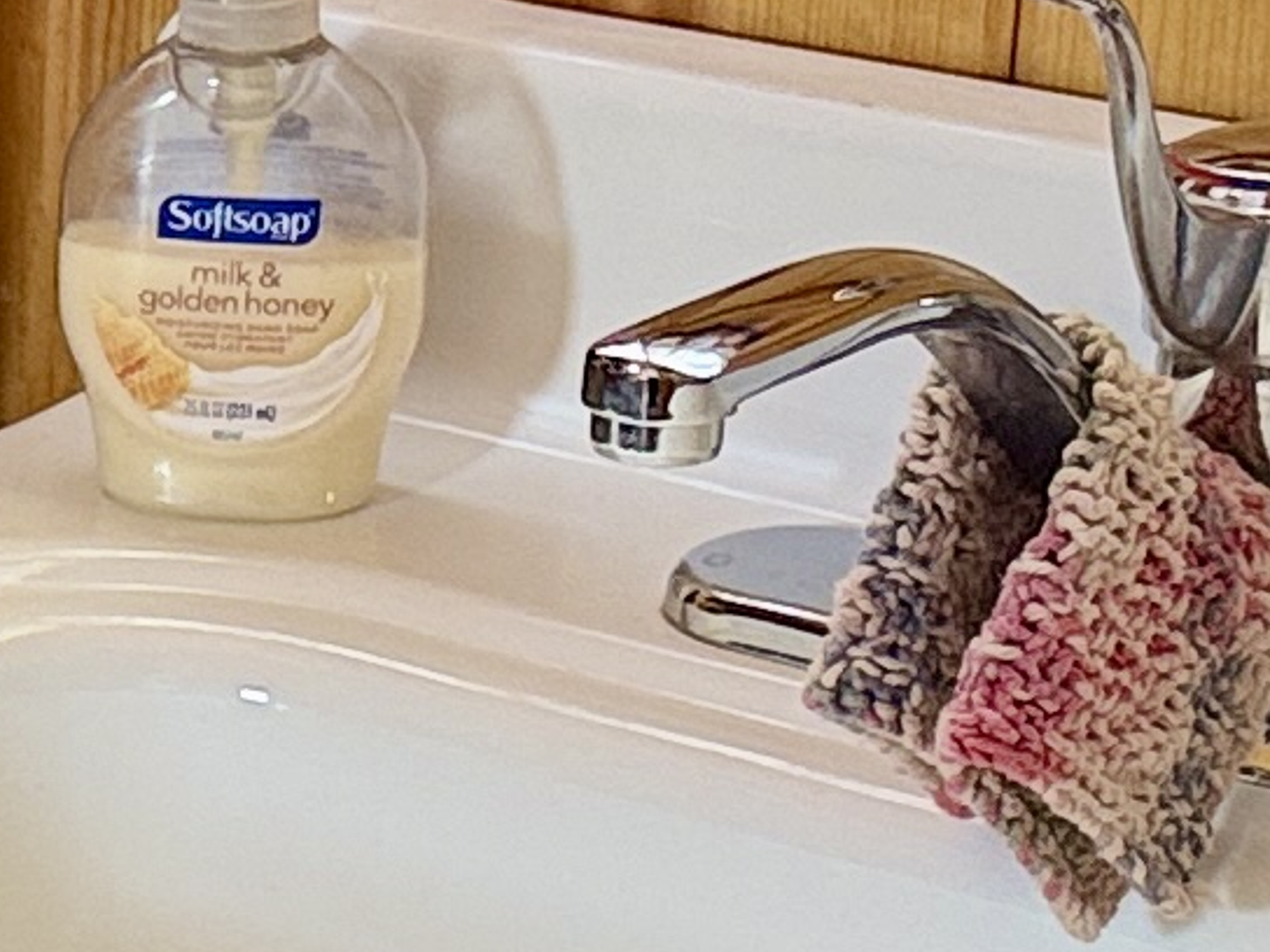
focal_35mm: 178
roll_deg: +2.3
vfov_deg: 8.3
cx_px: -1305
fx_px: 6531
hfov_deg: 10.2
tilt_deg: -18.6
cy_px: 541
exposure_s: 1/60
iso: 250
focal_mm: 6.76
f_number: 1.78
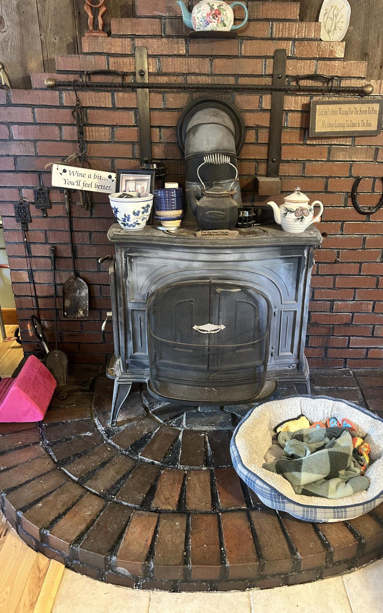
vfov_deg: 66.5
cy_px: 302
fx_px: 468
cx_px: 211
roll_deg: -2.9
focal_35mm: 28
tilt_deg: -23.6
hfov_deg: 44.5
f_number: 1.5
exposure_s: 1/30
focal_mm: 5.7
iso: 500
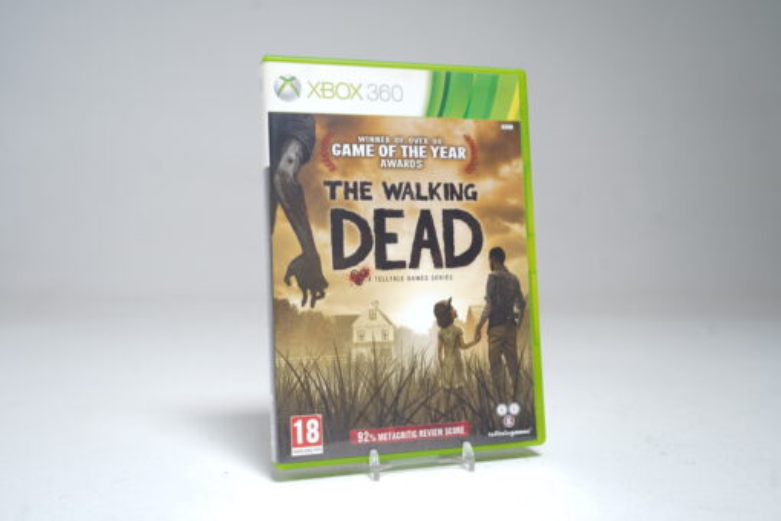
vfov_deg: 35.9
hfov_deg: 51.9
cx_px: 390
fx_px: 803
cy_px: 260
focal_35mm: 37
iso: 64
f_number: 5
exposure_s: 1/2.5
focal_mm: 37
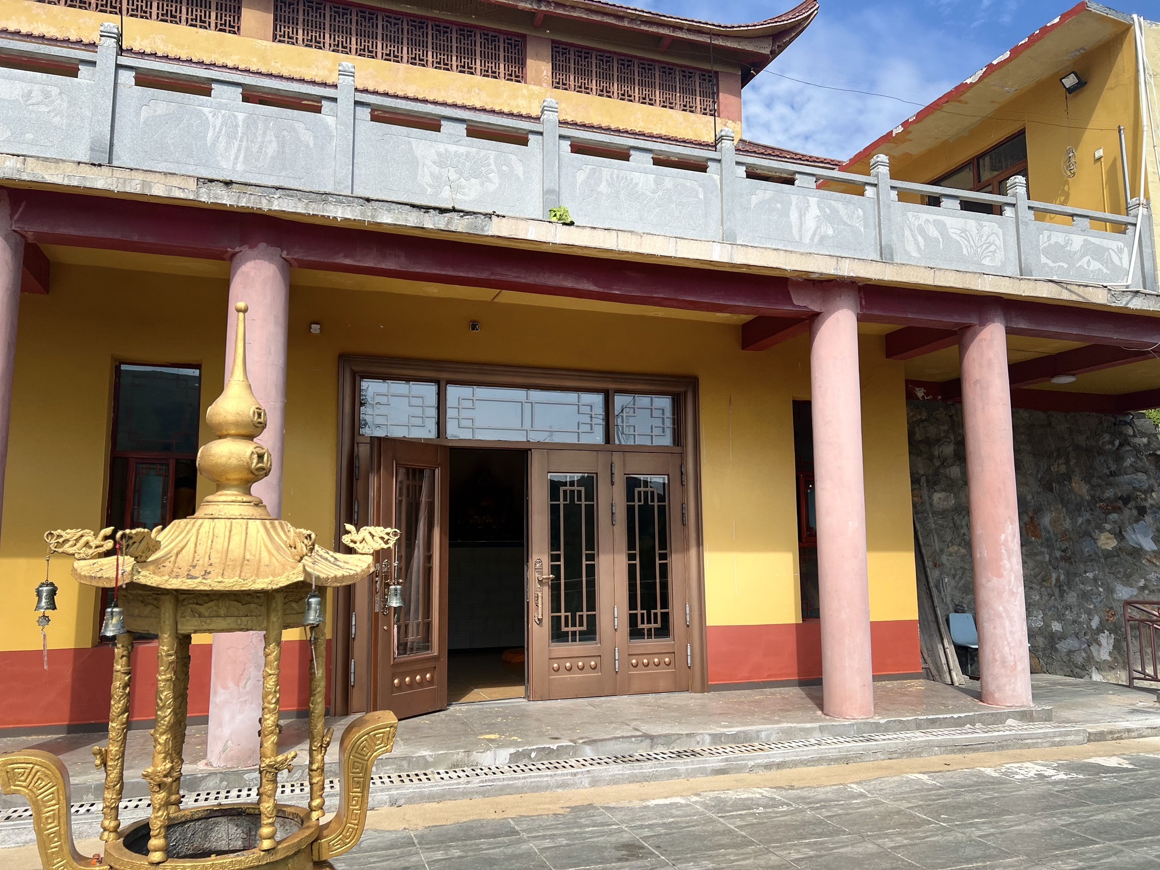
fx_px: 871
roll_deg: +0.1
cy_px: 435
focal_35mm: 26
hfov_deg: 67.3
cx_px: 580
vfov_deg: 53.1
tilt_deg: +10.5
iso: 50
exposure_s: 1/3165
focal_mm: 5.7
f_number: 1.5
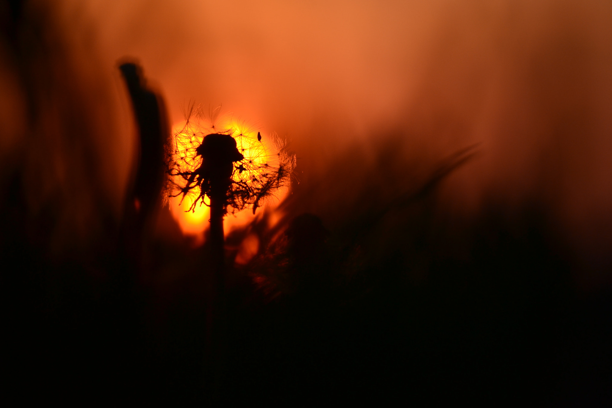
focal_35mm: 278
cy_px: 204
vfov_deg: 5.0
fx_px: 4717
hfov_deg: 7.4
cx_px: 306
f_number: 5.6
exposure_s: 1/500
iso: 100
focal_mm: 185
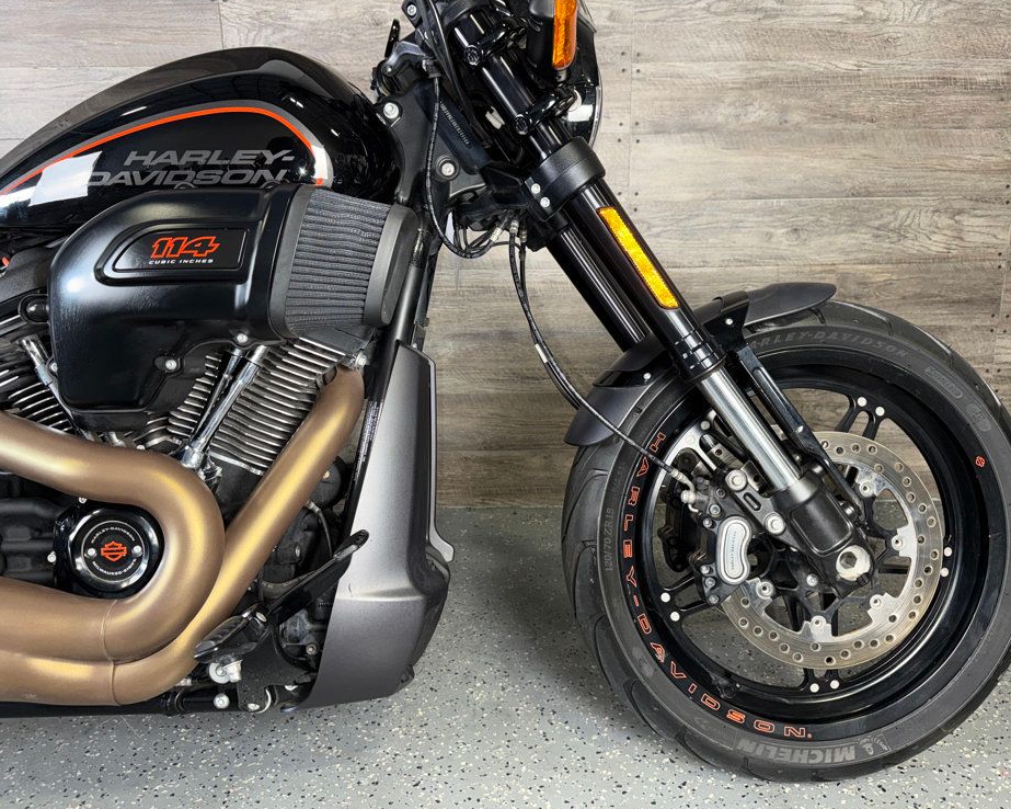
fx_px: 778
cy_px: 395
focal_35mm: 26
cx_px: 527
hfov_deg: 66.0
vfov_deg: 54.9
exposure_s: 1/22
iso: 64
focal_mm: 6.76
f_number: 1.78
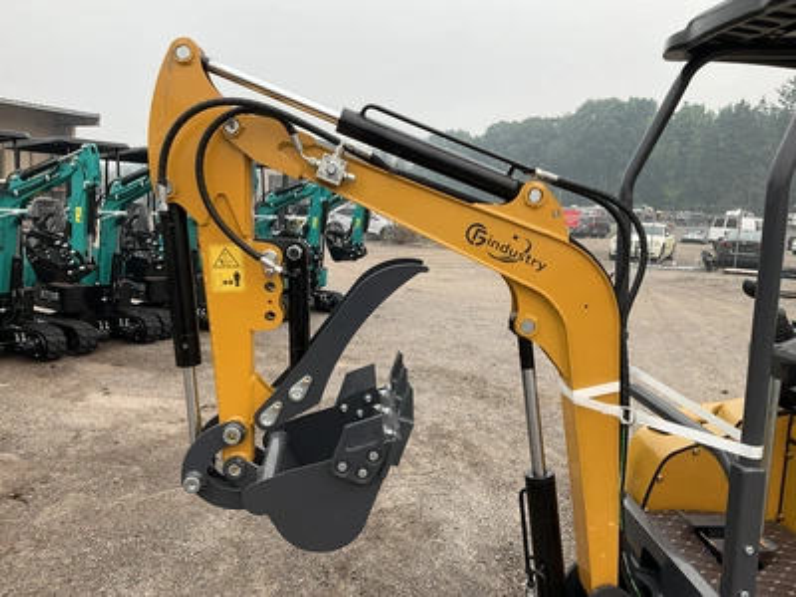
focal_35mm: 29
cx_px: 398
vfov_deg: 48.2
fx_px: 667
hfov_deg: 61.7
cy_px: 298
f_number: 1.8
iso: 20
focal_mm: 3
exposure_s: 1/181
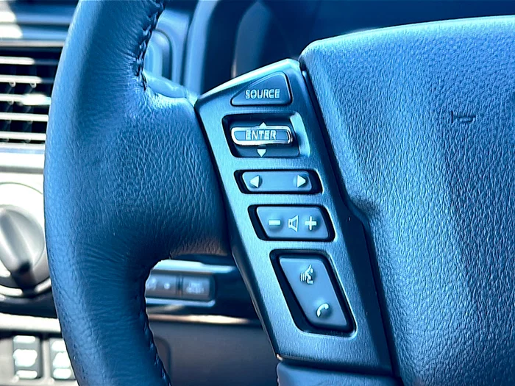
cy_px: 193
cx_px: 258
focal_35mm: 42
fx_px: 625
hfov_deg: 44.8
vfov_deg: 34.3
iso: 80
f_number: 1.78
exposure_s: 1/52
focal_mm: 6.86
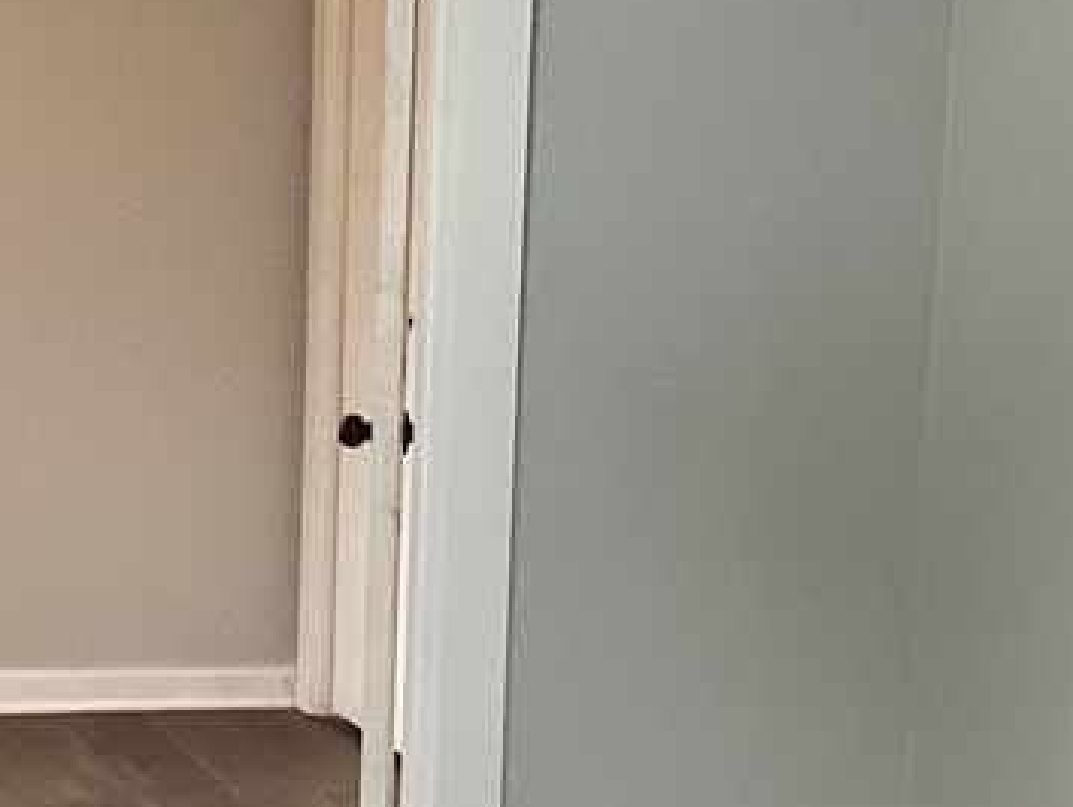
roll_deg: -1.3
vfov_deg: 11.8
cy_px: 452
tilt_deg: -7.9
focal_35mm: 126
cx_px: -52
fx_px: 3908
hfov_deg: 15.3
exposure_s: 1/60
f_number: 2.4
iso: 80
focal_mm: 3.3
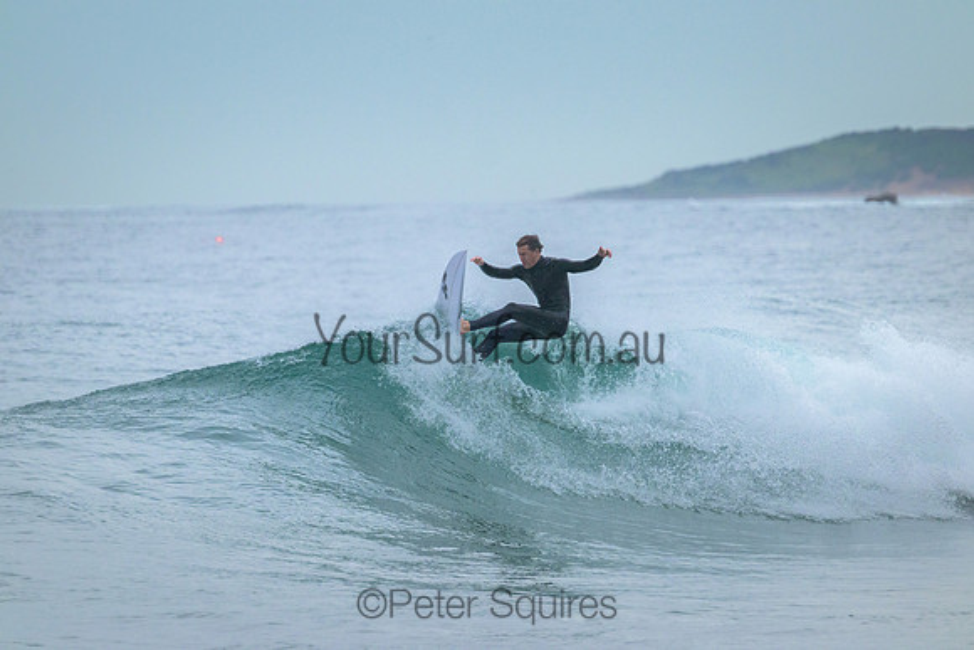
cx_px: 487
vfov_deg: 2.2
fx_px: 16778
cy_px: 325
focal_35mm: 620
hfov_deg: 3.3
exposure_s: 1/1250
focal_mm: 620
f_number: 11
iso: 3200
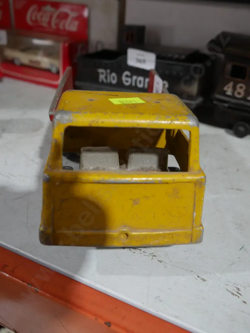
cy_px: 166
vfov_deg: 56.8
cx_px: 125
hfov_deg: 44.2
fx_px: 308
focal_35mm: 32
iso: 640
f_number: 3.6
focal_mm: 16
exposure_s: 1/60
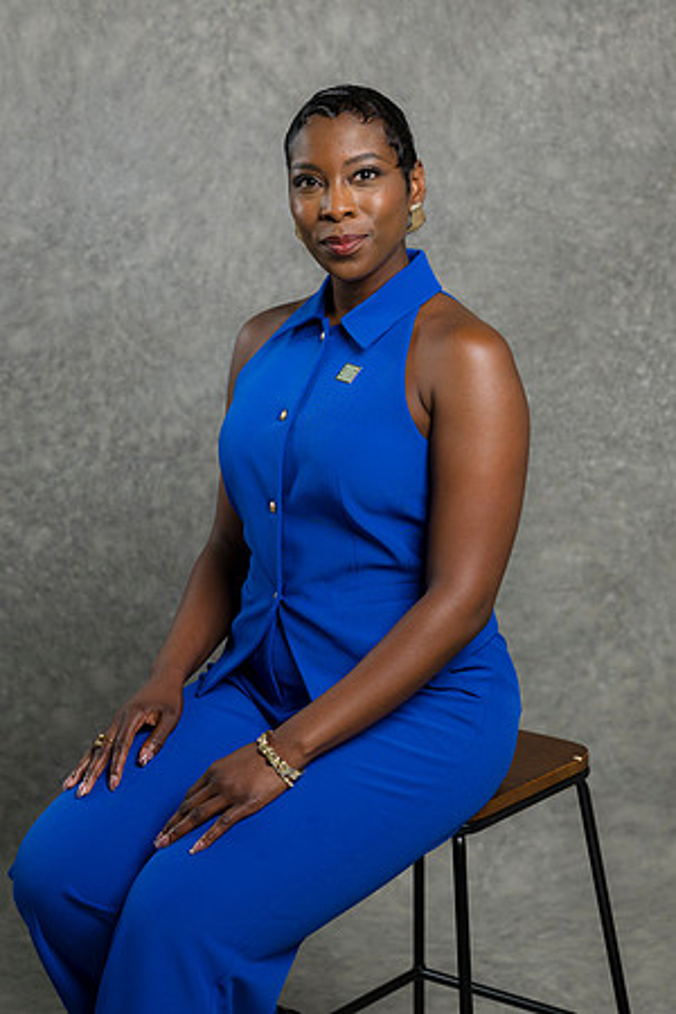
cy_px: 507
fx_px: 2394
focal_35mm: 85
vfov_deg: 23.9
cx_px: 338
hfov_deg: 16.1
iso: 125
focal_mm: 85
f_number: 5
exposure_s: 1/200
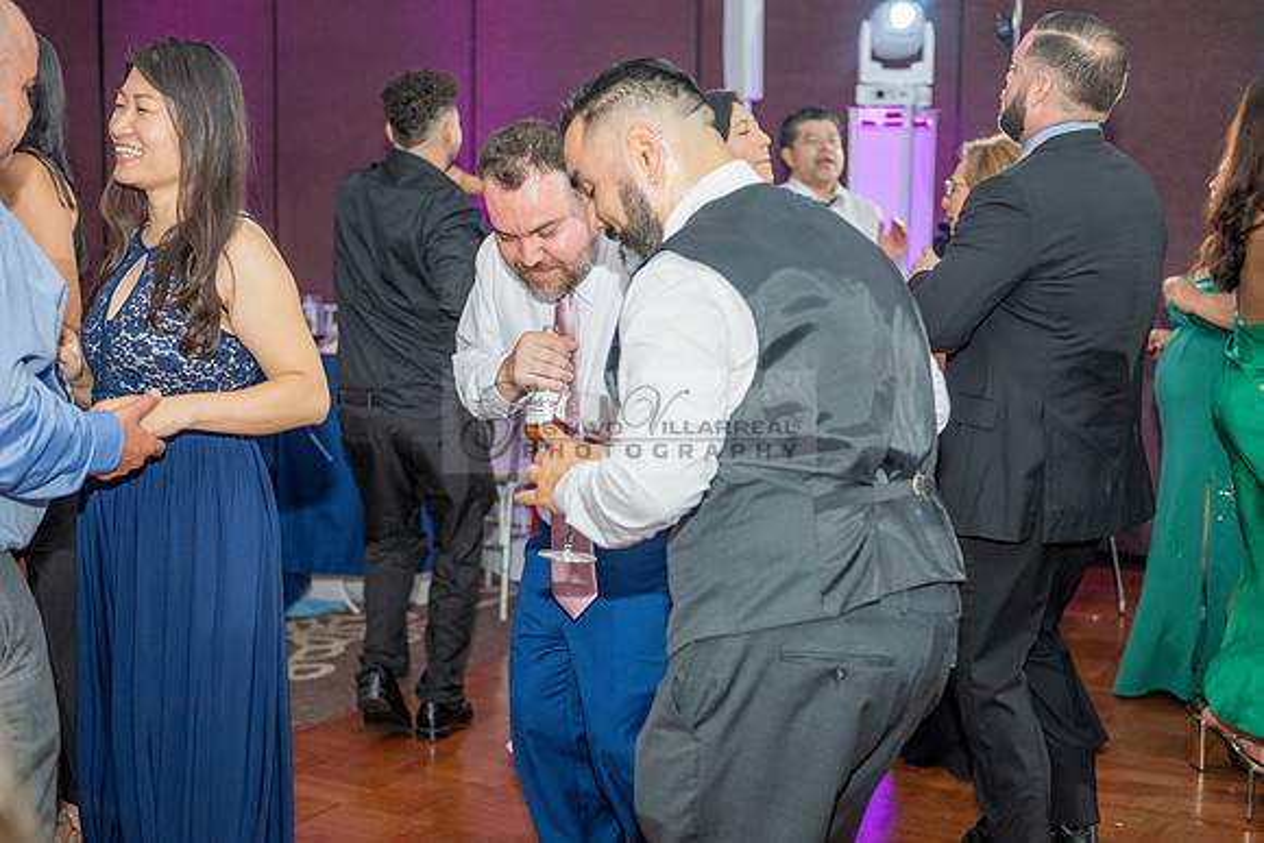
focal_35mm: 52
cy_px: 422
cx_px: 632
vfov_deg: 26.0
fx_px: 1826
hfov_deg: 38.2
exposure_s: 1/100
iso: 800
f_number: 2.8
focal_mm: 52
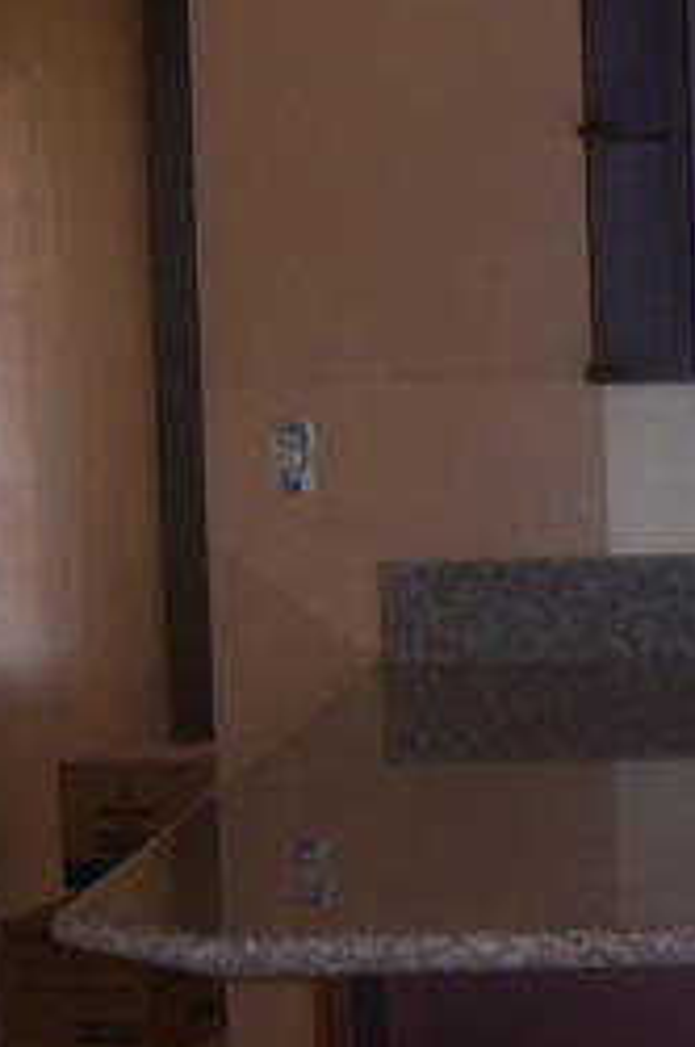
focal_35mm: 120
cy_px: 574
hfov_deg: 10.7
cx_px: 1248
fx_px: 3484
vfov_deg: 17.1
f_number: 2.8
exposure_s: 1/60
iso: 100
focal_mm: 7.5
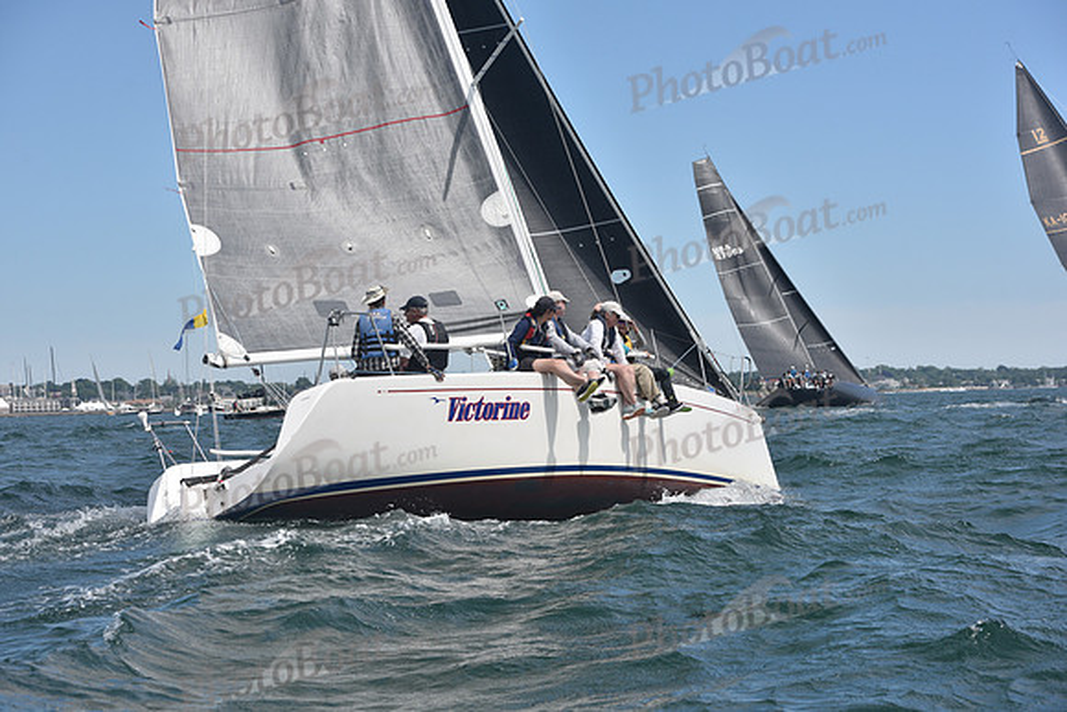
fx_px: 2075
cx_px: 534
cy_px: 356
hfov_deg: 28.8
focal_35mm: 70
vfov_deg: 19.5
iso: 320
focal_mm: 70
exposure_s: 1/800
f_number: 7.1
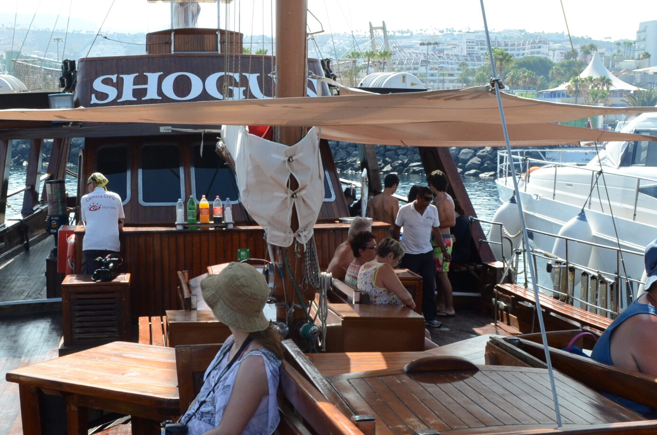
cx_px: 258
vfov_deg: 26.9
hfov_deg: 39.5
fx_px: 911
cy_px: 229
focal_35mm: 50
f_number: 10
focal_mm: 18
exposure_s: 1/400
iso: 500
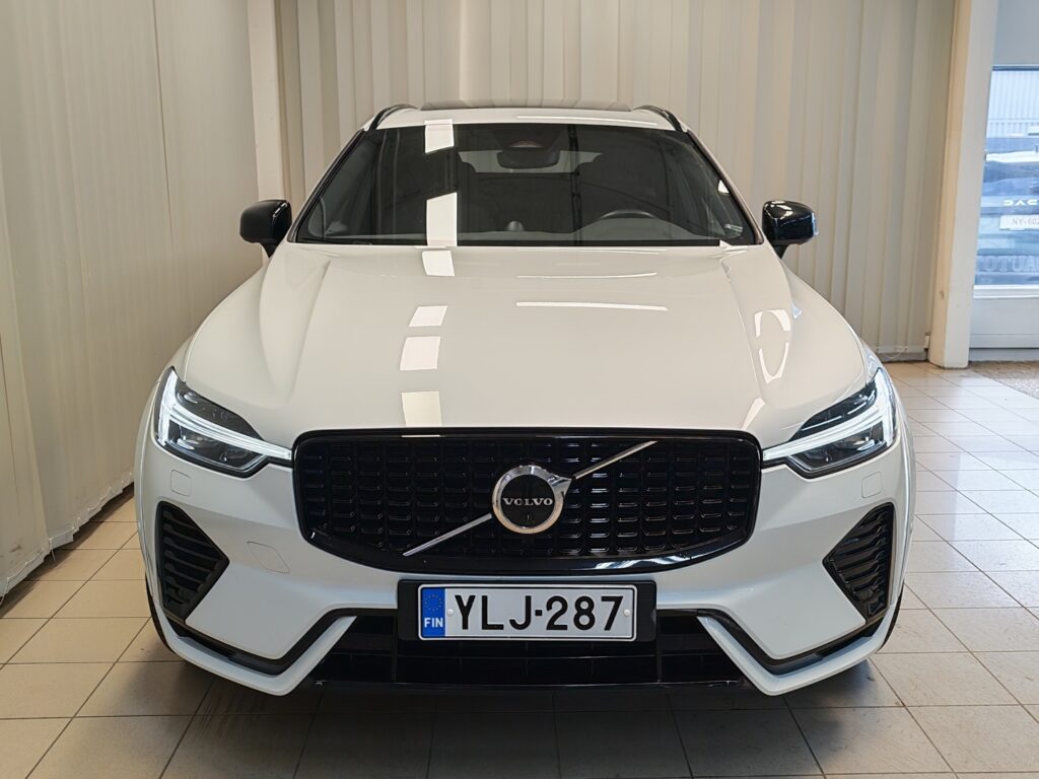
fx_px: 1051
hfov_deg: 52.6
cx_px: 520
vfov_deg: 40.7
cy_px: 390
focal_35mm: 35
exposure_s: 1/130
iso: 50
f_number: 1.6
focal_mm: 5.4
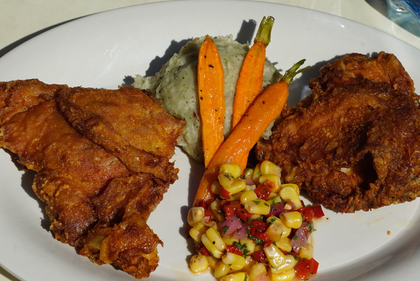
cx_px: 210
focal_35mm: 134
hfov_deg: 15.3
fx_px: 1564
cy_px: 147
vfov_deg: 10.3
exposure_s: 1/400
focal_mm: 97
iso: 100
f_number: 11
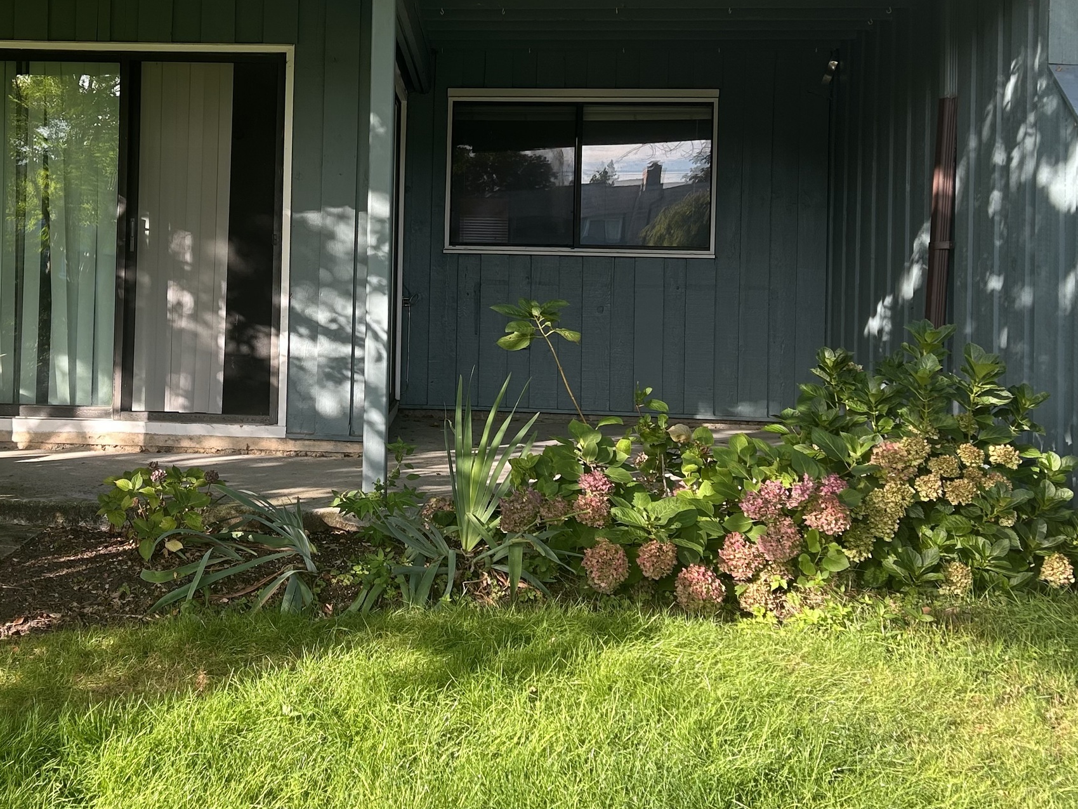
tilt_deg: +1.4
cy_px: 242
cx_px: 351
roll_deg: -1.5
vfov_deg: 30.6
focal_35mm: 47
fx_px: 1464
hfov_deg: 39.9
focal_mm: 5.7
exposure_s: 1/424
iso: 50
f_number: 1.5
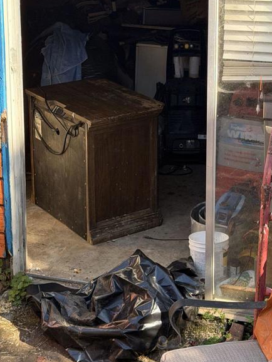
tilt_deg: -15.3
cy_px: 86
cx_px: 169
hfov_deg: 17.4
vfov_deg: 22.8
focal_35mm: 85
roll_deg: -1.4
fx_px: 890
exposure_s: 1/754
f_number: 1.78
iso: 80
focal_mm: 6.76
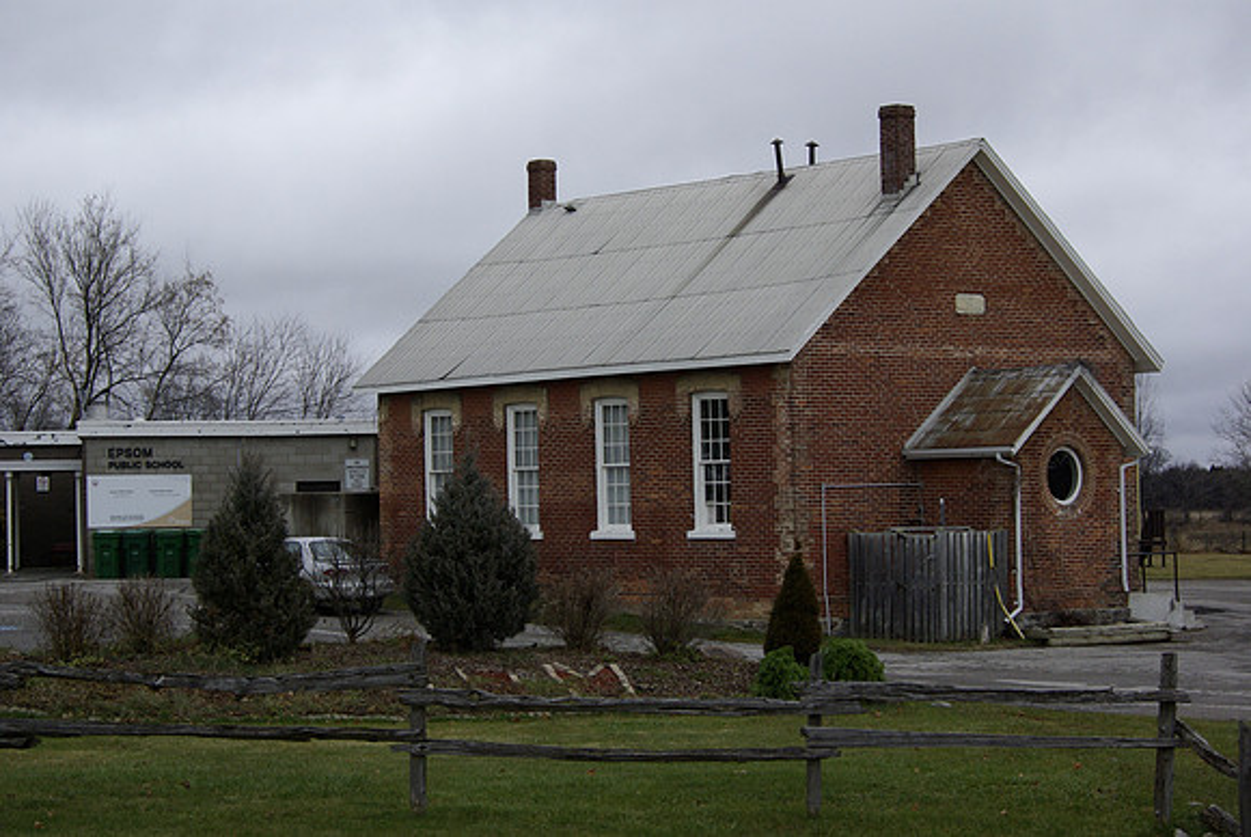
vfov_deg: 18.2
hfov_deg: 27.0
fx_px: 2609
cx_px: 626
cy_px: 418
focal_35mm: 75
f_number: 6.3
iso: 400
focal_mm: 50
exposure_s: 1/500
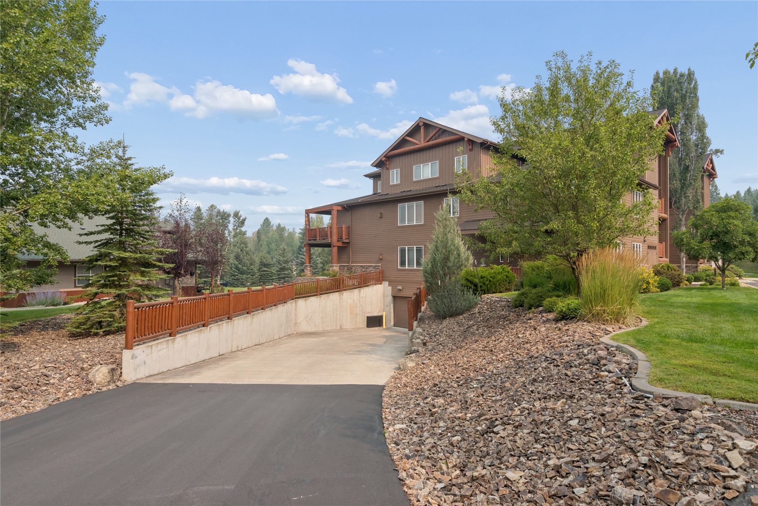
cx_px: 379
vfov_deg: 59.5
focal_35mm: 21
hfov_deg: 81.2
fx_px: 442
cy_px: 253
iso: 100
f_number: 7.1
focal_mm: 14
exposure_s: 1/400
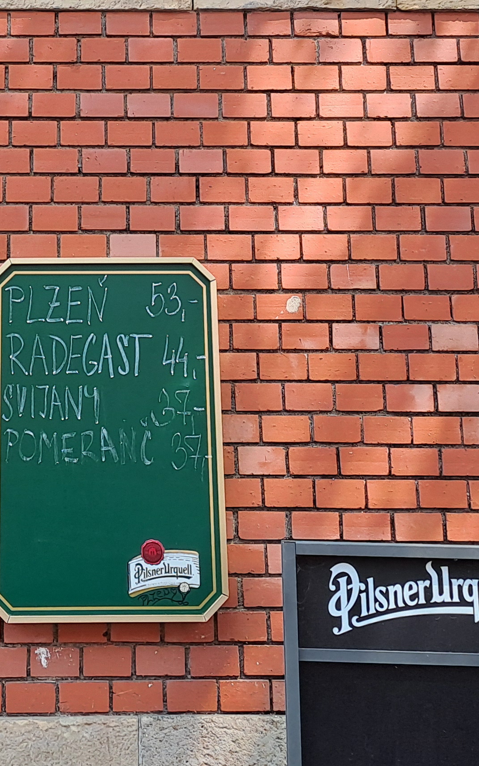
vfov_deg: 32.4
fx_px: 1295
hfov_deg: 20.6
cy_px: 192
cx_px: 71
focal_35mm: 62
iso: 32
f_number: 1.8
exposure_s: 1/157
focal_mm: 4.65
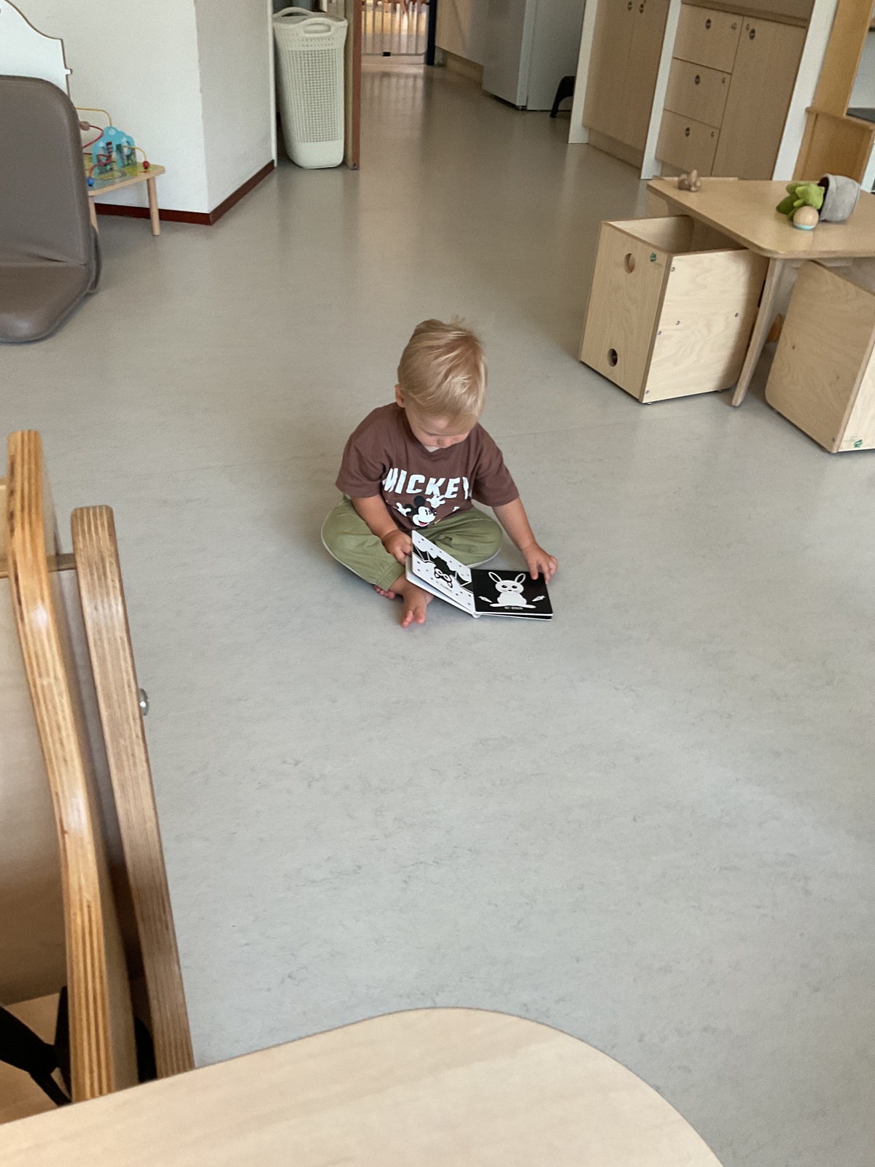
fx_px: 977
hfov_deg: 48.2
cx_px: 438
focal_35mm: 29
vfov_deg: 61.7
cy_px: 584
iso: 125
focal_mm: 3
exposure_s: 1/60
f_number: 1.8
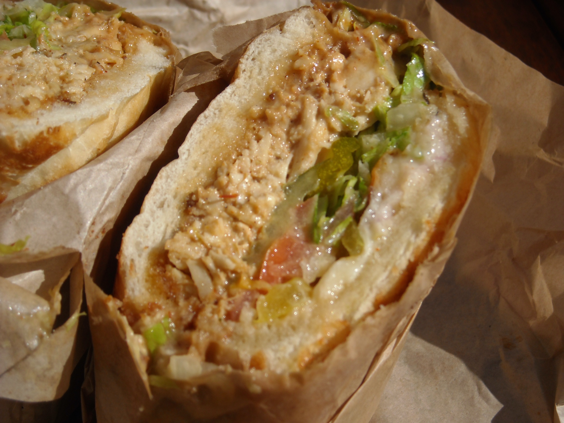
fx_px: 1238
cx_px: 282
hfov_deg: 25.7
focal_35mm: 76
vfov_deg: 19.4
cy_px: 212
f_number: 7.7
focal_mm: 12.3
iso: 64
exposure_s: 1/369
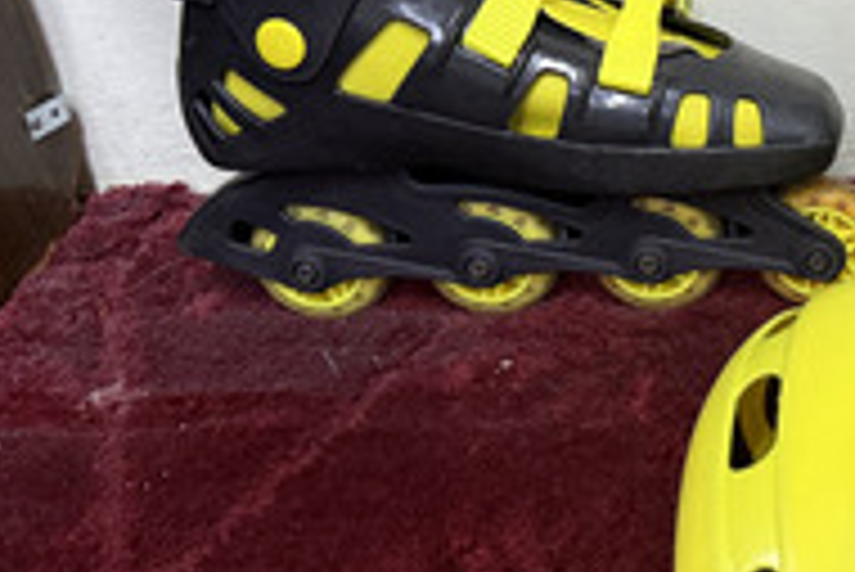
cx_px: 875
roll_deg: +3.5
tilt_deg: -34.1
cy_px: 200
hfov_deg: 30.7
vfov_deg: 22.6
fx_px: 1426
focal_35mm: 60
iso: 500
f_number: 1.78
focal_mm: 6.76
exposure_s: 1/60
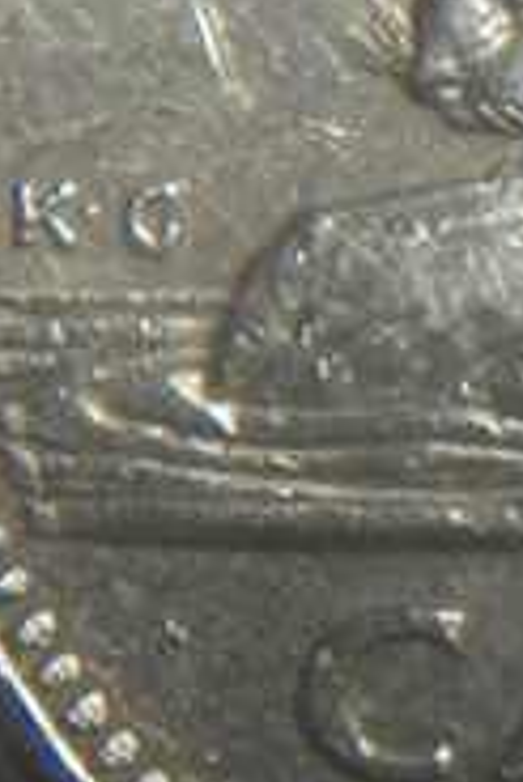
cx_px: 825
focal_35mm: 326
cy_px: 319
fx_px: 7090
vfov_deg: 6.3
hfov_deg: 4.2
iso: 163
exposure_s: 1/125
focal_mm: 17.1
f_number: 5.2
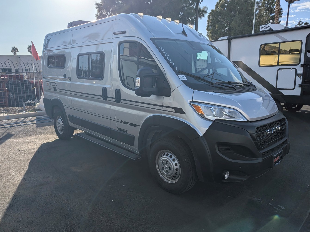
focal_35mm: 25
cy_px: 117
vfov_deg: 54.9
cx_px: 150
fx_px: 224
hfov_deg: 69.4
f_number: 1.85
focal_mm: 6.81
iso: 46
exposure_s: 1/5155
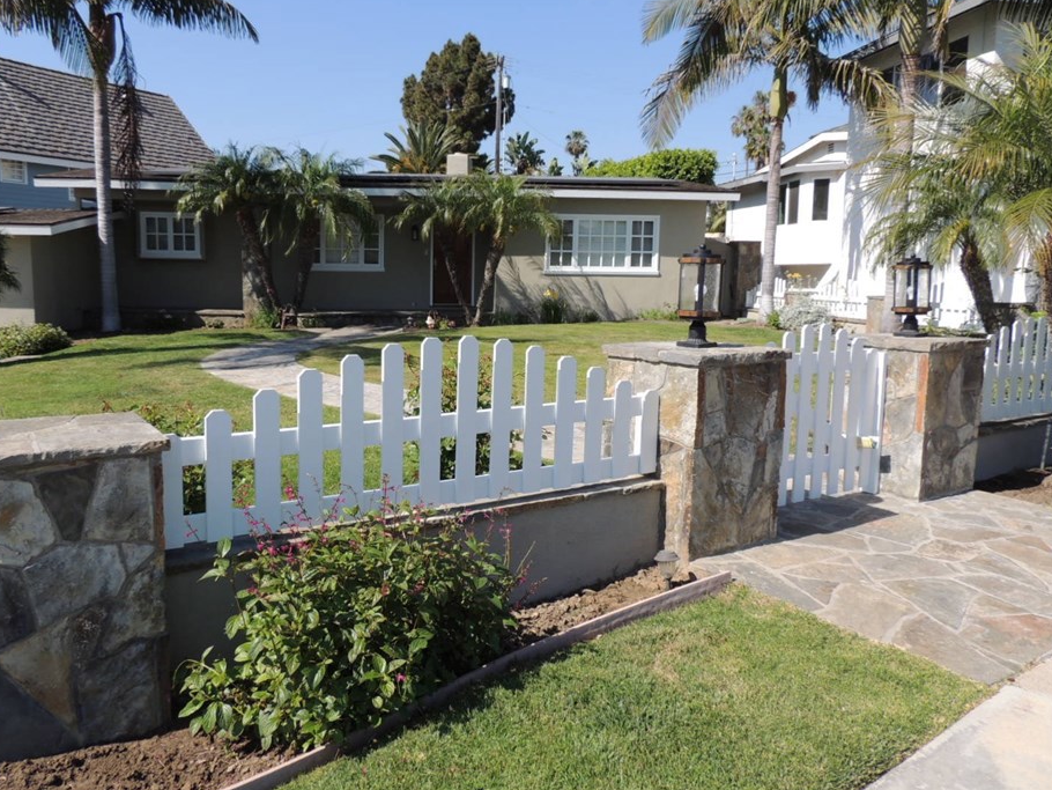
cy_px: 374
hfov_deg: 65.1
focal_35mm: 27
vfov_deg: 51.4
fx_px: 821
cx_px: 466
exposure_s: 1/1000
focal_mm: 4.3
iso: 100
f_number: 3
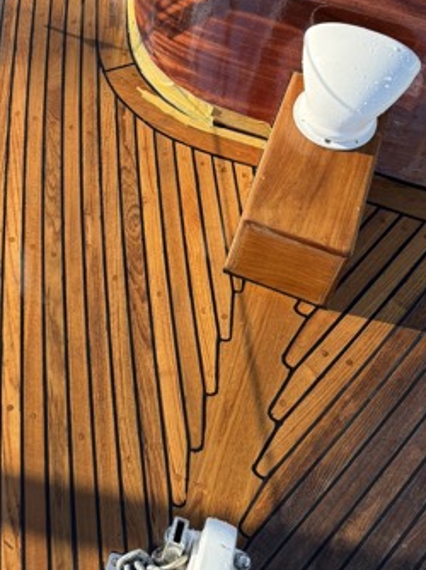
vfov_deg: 40.5
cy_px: 166
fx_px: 756
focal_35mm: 46
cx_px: 82
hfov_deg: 30.7
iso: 100
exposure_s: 1/1812
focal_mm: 6.76
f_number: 1.78
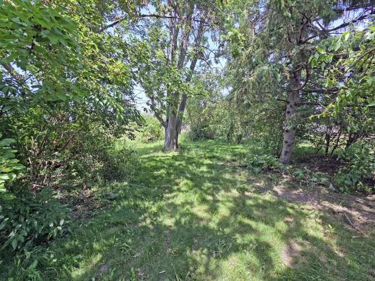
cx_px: 188
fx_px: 141
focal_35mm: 13
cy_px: 140
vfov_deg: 89.9
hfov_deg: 106.2
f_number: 2.2
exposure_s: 1/428
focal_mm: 2.2
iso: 50
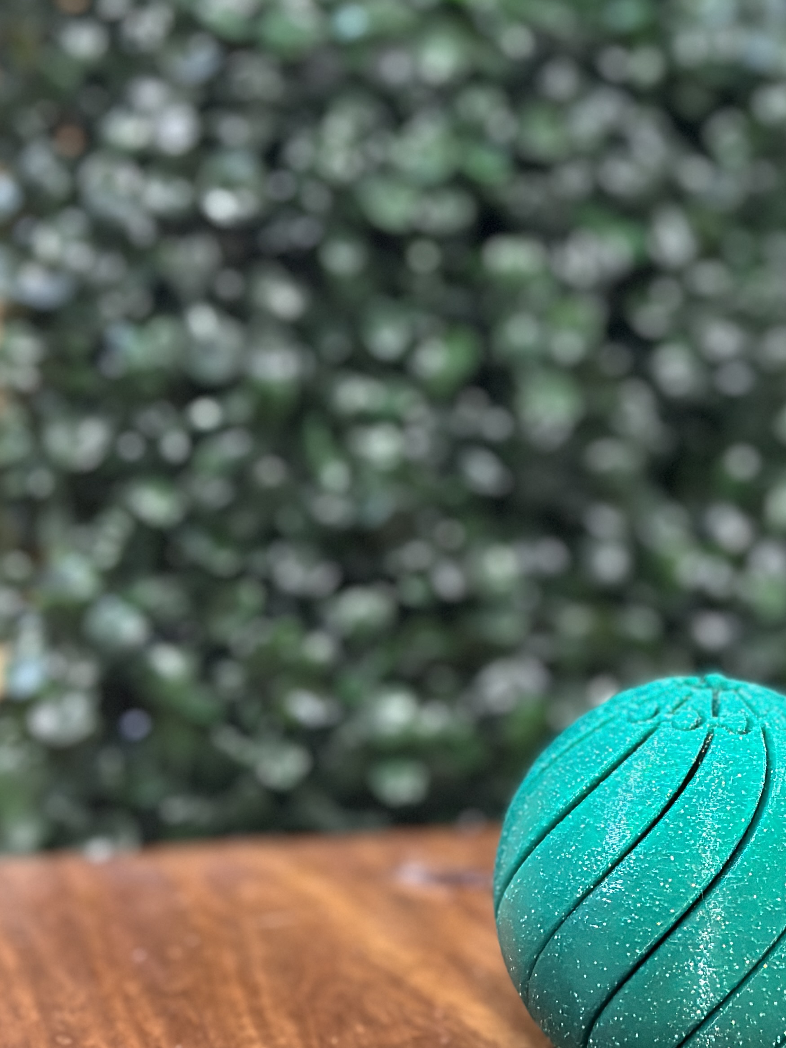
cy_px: 294
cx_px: 658
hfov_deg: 17.6
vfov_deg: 23.4
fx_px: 2513
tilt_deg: -0.8
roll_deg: -2.6
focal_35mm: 83
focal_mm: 6.86
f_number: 1.78
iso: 500
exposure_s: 1/33
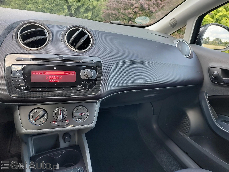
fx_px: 152
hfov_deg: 73.9
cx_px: 114
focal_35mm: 23
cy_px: 86
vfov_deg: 58.9
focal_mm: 5.56
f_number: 1.8
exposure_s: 1/100
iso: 163
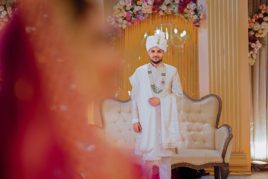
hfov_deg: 23.9
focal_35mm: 85
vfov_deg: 16.1
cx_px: 134
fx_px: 633
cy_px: 90
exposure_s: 1/250
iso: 400
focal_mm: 85
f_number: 1.6
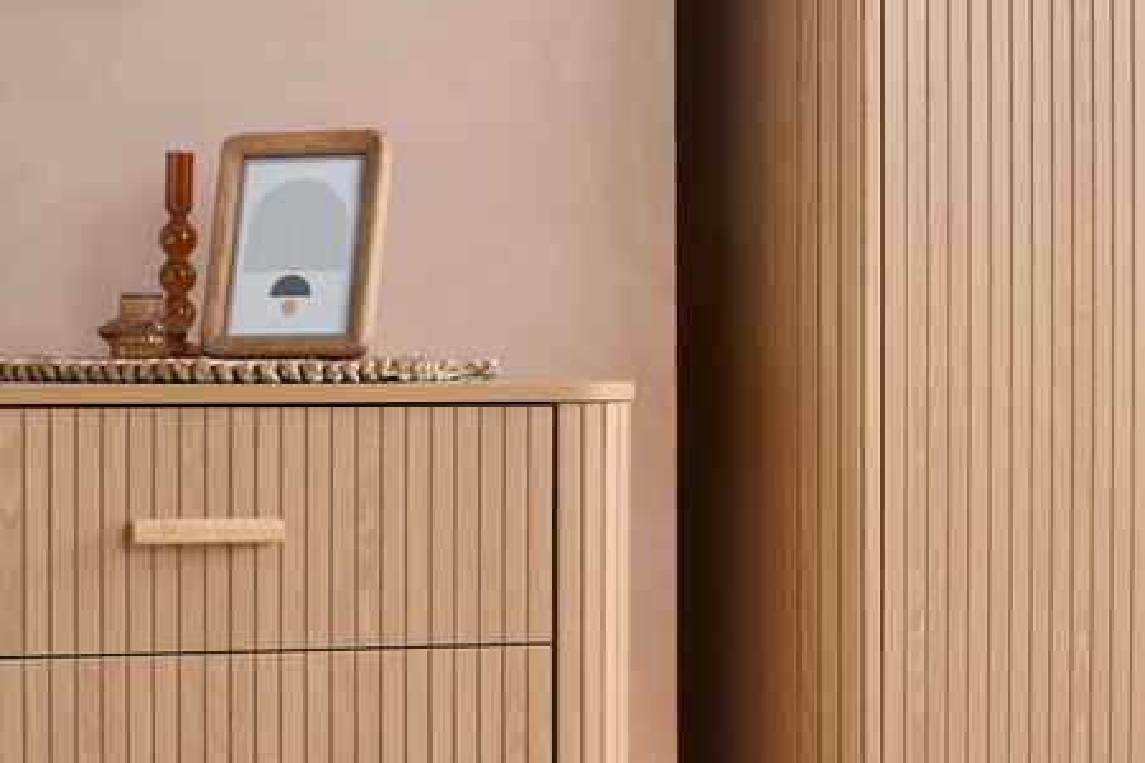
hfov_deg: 22.6
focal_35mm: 90
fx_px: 2862
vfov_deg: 15.2
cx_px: 572
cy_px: 382
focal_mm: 90
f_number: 11
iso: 100
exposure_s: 1/125
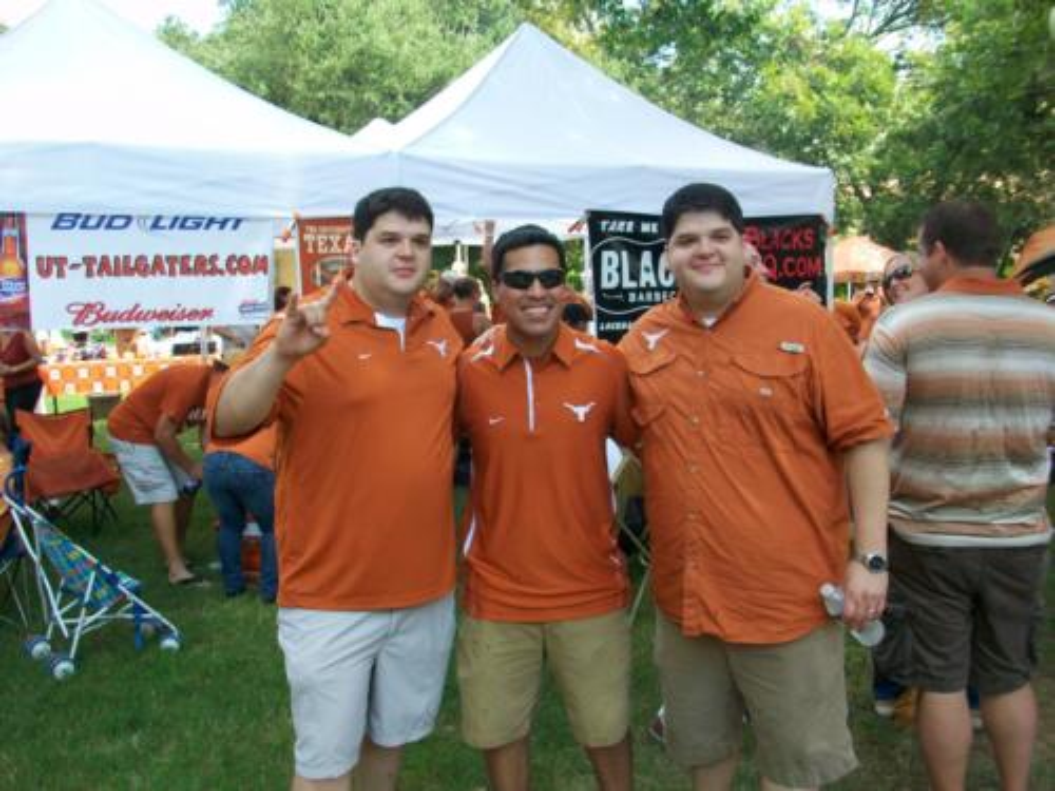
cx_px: 528
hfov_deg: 56.8
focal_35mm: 32
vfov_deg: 44.2
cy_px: 396
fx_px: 975
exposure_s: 1/100
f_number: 2.8
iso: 64
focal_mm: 5.7
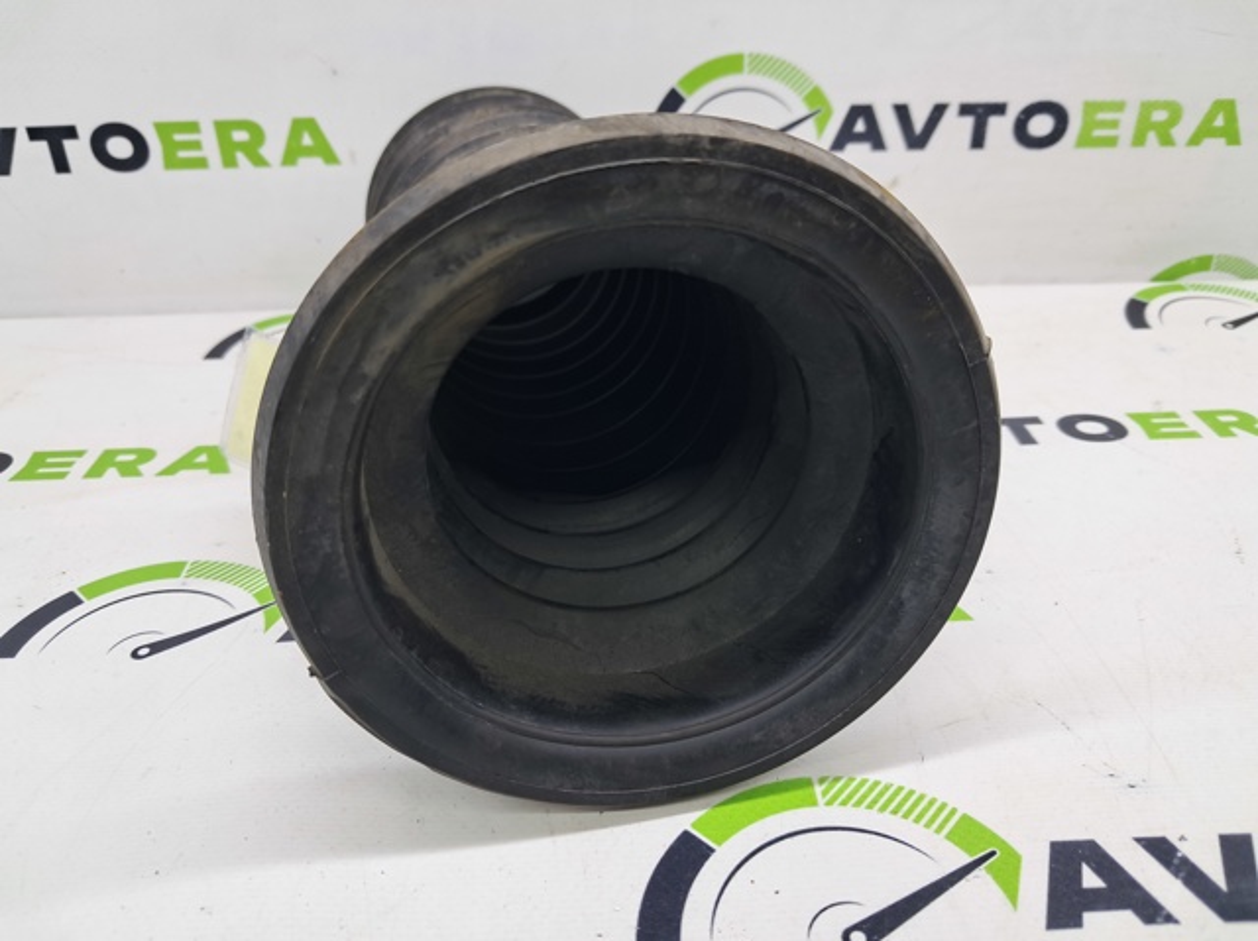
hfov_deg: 65.4
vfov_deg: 51.3
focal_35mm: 27
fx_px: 980
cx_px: 629
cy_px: 470
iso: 50
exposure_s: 1/60
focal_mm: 4
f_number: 1.8
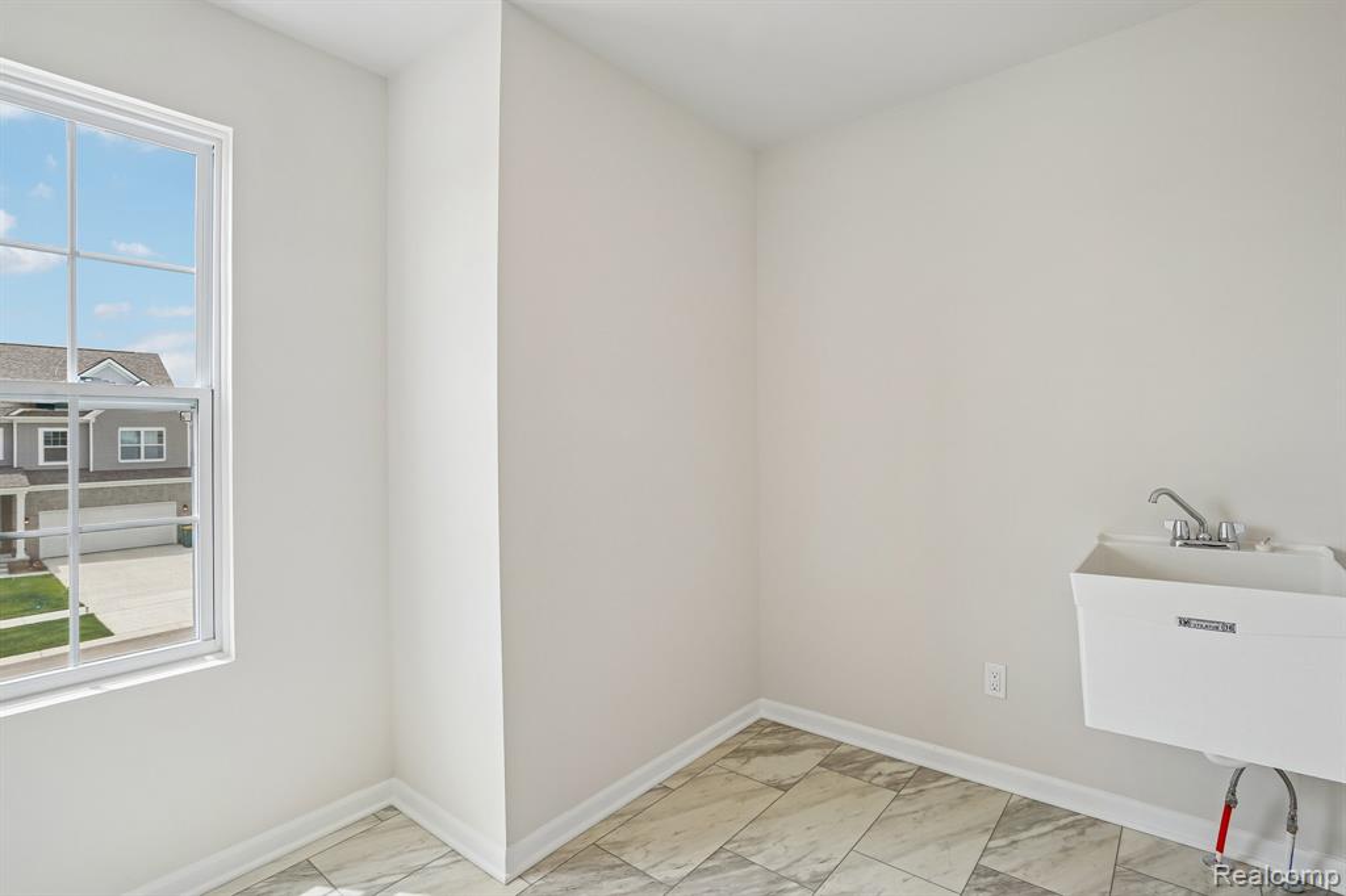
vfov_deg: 73.7
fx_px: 598
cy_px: 448
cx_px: 673
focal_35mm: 16
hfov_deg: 96.8
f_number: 8
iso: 400
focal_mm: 16
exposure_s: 1/125
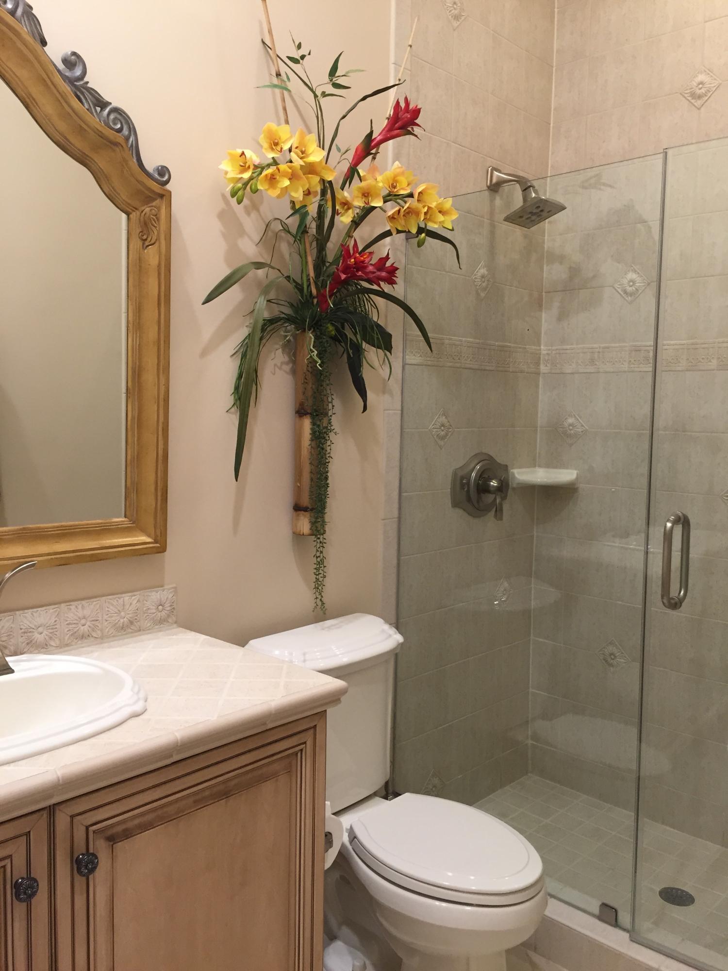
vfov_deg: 61.7
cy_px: 486
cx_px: 364
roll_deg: -0.8
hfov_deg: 48.2
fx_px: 813
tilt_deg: -5.0
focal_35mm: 29
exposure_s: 1/30
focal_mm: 4.15
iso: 100
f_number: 2.2
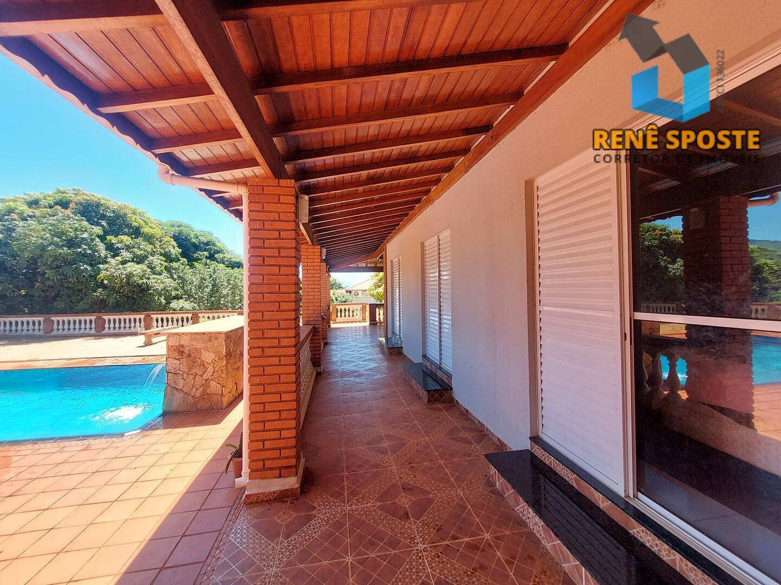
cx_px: 390
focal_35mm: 13
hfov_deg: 106.2
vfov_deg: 89.9
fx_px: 293
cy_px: 292
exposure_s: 1/142
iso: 40
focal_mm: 1.74
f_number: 2.2
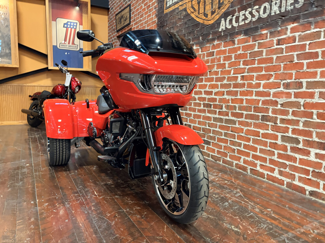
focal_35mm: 26
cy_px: 122
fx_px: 244
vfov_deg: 53.1
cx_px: 162
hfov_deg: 67.3
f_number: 1.6
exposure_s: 1/60
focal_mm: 5.96
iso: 500
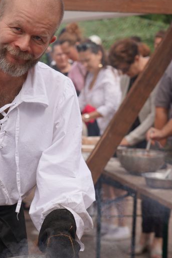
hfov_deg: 12.2
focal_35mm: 111
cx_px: 11
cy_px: 149
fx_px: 795
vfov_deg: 18.4
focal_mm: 57
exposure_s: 1/500
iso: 100
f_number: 4.5
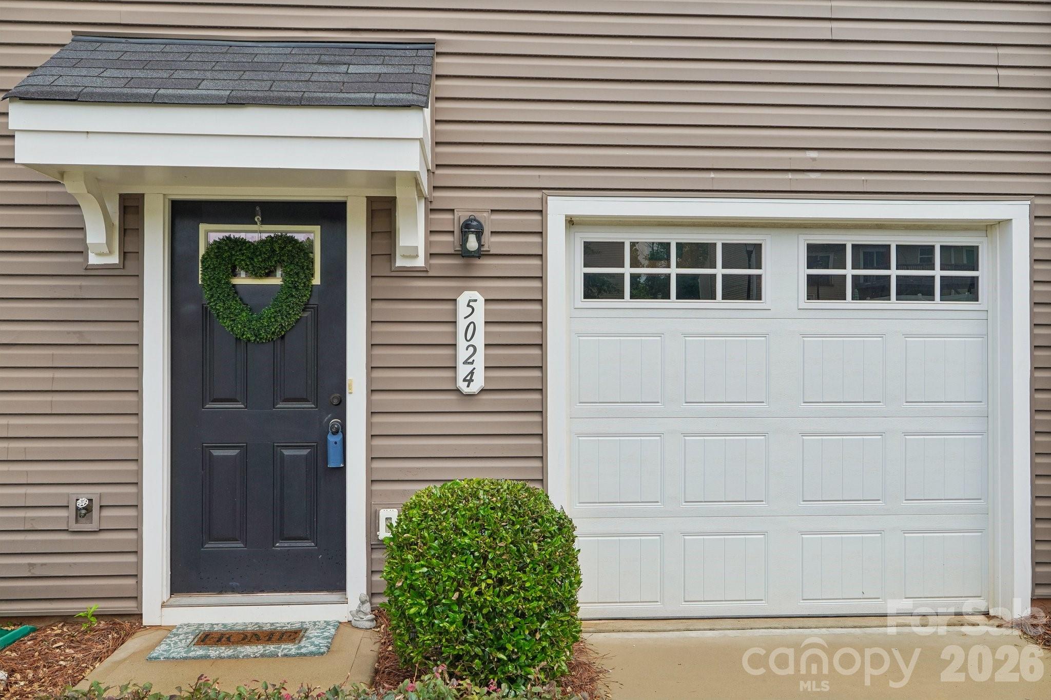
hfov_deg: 61.9
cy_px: 350
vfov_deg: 43.6
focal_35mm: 30
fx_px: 876
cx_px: 526
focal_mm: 20
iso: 100
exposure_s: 1/125
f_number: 8
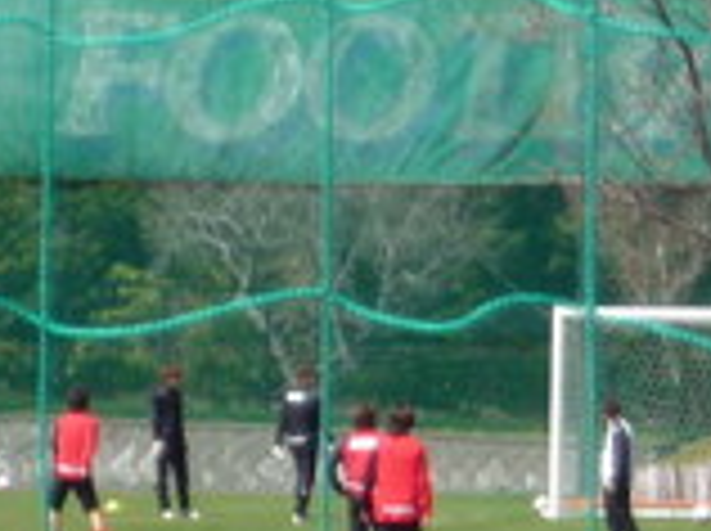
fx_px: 9824
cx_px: 882
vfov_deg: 3.1
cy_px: 623
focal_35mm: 479
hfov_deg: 4.1
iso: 100
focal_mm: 17.6
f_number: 5.6
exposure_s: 1/250
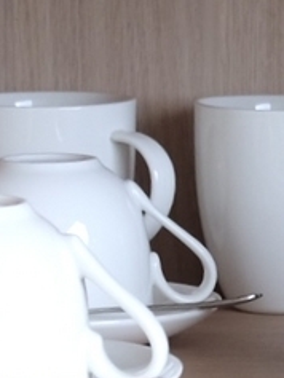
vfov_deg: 8.6
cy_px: 162
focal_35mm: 229
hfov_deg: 6.4
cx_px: 520
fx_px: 2503
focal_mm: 31.5
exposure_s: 1/140
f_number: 4
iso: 400
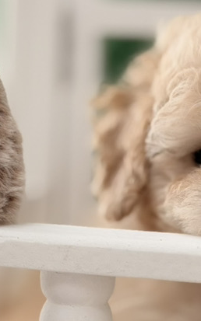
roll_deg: -2.1
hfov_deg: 8.8
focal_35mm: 148
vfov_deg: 13.9
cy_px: 347
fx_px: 1298
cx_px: 174
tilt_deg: -11.4
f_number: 1.78
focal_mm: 6.76
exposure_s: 1/114
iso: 100
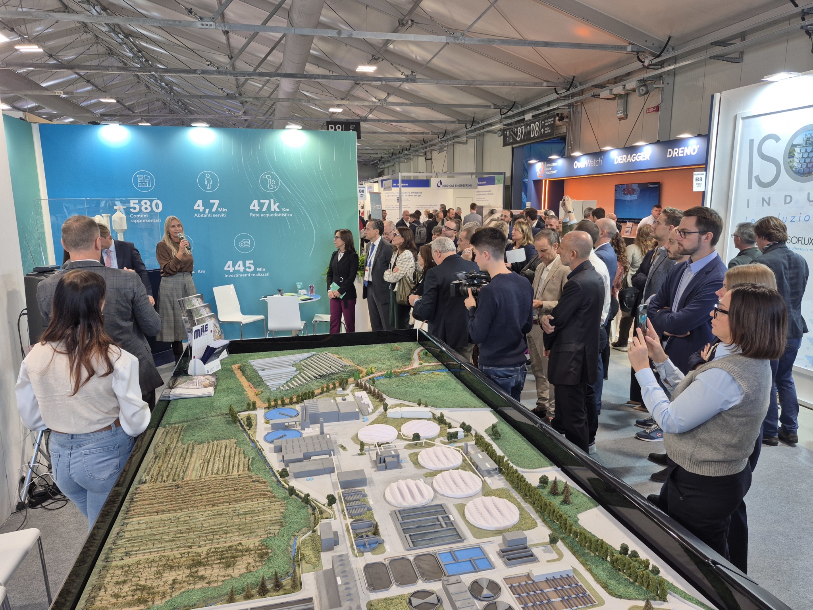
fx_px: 540
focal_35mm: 23
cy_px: 305
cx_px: 406
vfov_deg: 58.9
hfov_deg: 73.9
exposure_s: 1/100
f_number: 1.8
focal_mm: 5.4
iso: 64
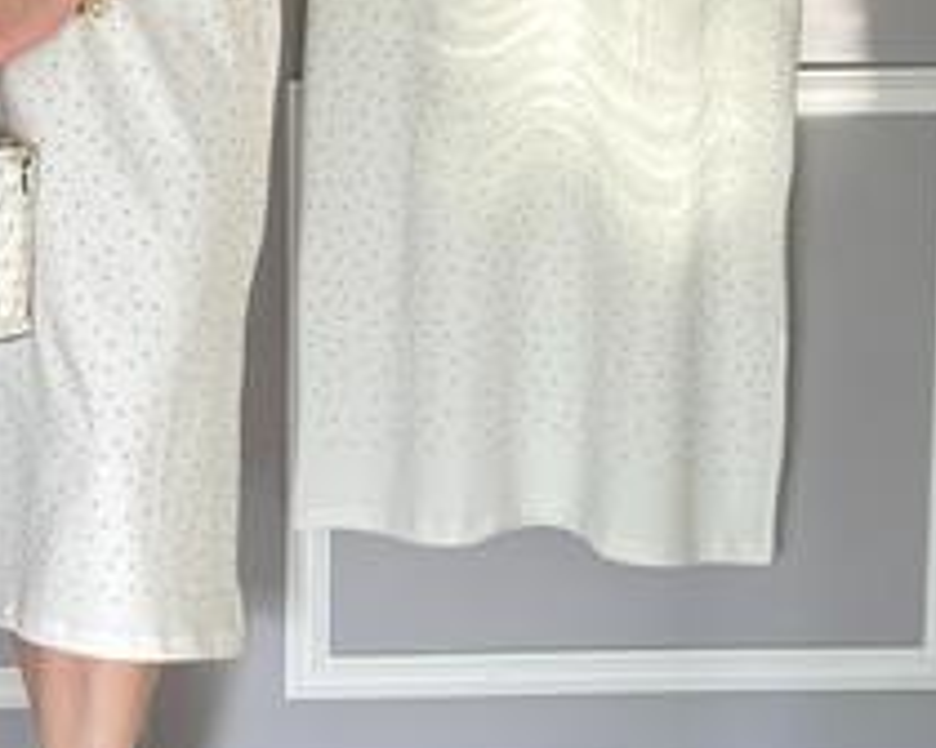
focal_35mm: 116
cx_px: 143
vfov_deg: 13.2
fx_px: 3213
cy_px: 120
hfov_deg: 16.4
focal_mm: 6.76
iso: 160
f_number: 1.78
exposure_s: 1/178
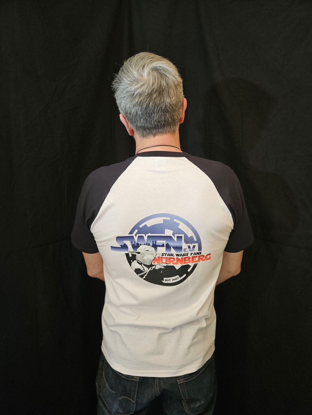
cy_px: 208
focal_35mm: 23
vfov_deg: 73.9
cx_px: 156
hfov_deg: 58.9
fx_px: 276
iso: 250
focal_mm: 5.4
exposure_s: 1/51
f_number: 1.8
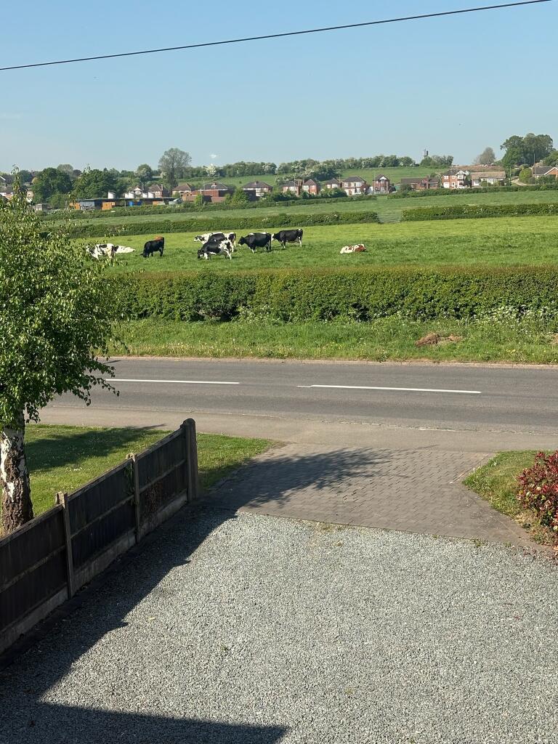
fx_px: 1118
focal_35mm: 52
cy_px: 372
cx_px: 279
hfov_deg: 28.0
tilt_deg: -8.6
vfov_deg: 36.8
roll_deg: +1.4
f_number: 1.6
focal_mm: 5.96
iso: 32
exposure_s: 1/1957
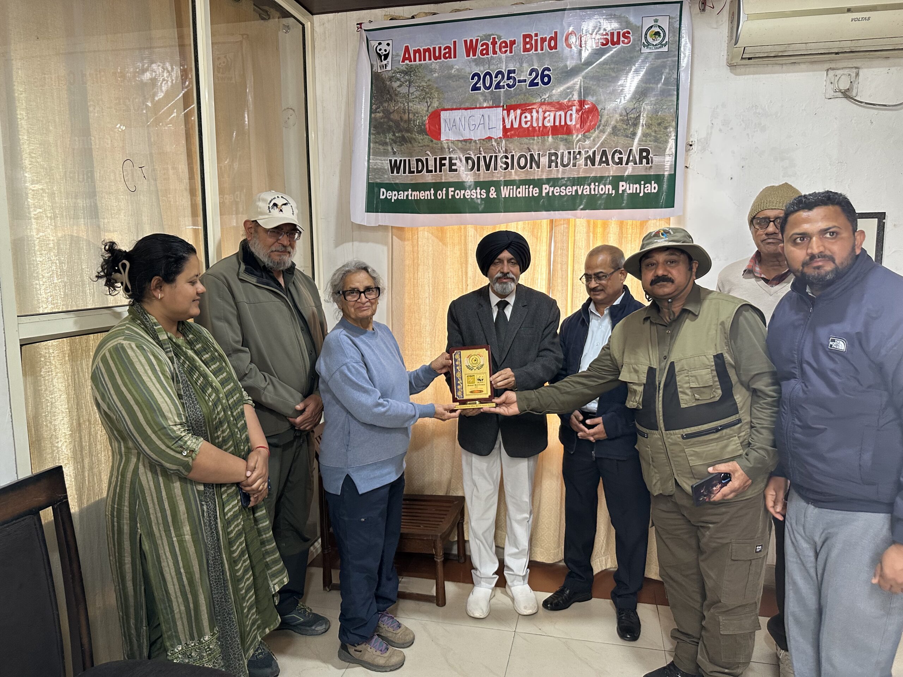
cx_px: 452
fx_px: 626
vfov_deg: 56.8
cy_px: 338
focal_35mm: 24
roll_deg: +0.1
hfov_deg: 71.6
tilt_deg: -6.7
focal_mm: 6.86
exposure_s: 1/66
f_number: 1.78
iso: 250
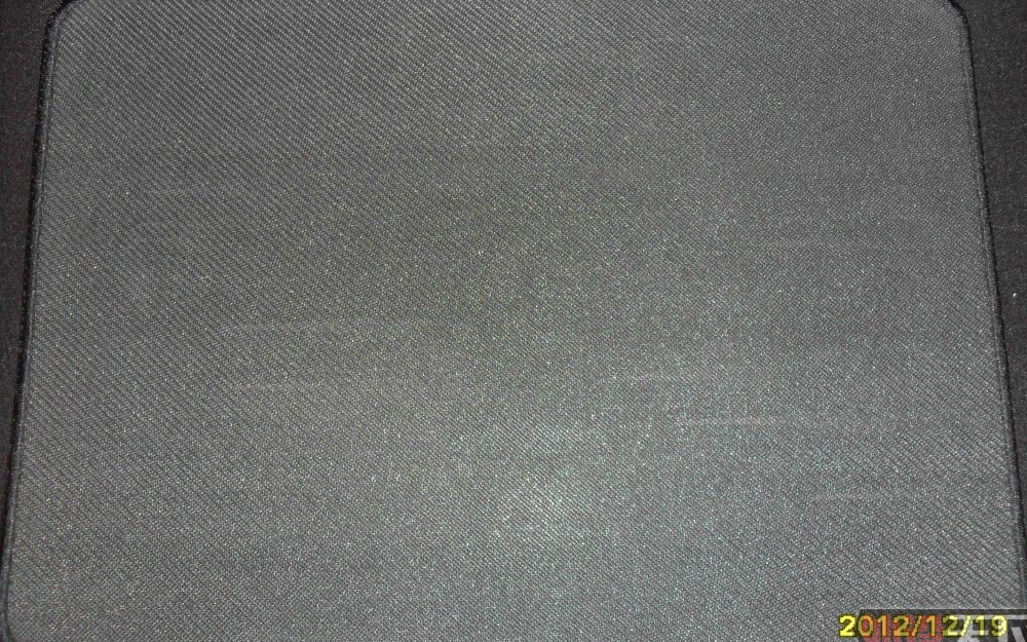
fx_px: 1064
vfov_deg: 33.6
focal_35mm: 38
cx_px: 524
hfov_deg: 51.5
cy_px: 307
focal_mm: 6.3
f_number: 3.2
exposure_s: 1/45
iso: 200
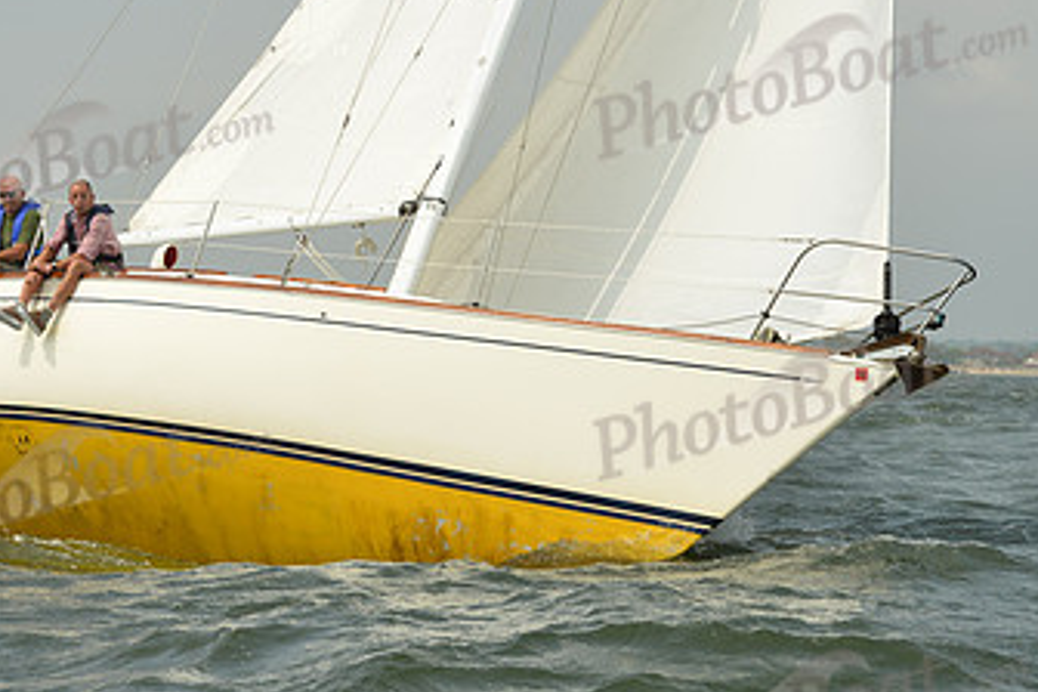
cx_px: 436
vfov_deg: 11.3
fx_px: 3489
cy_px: 283
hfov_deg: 16.9
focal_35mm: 121
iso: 320
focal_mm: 70
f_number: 9
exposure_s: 1/1250
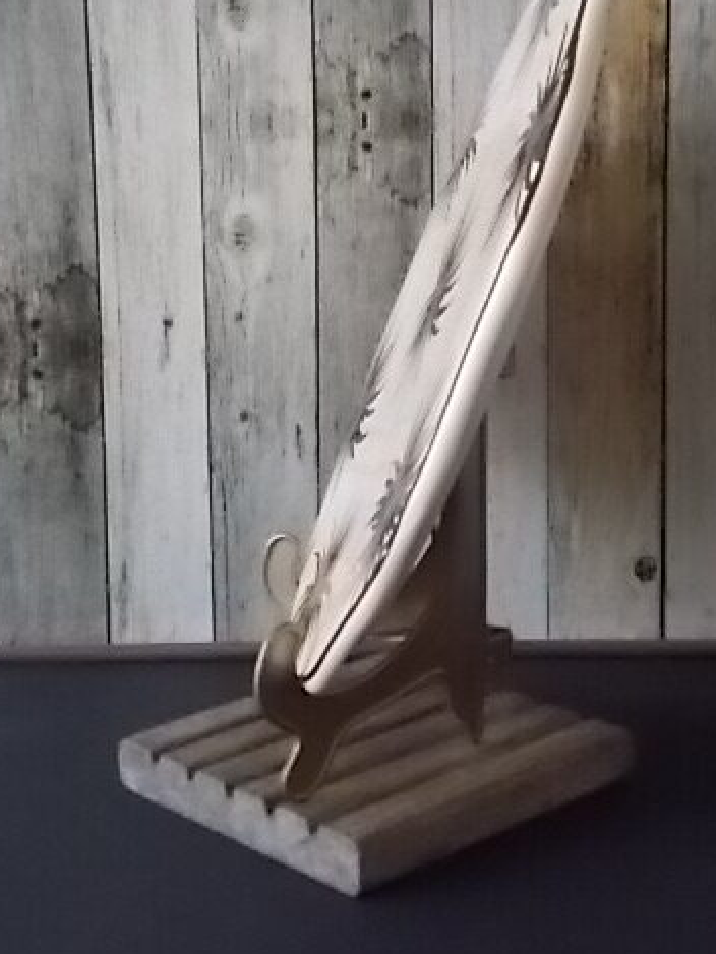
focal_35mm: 60
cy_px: 348
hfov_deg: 24.4
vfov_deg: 32.0
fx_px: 1654
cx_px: 366
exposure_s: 1/60
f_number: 4.2
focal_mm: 7.9
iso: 800
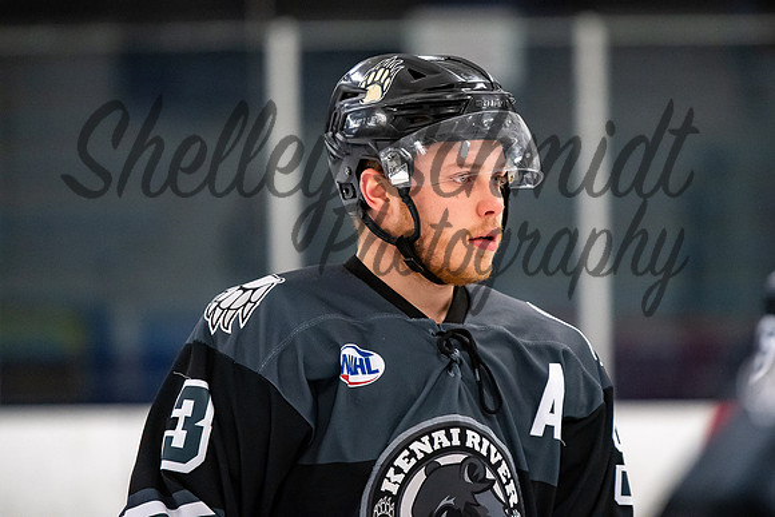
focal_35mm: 335
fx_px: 7208
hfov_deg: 6.2
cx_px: 432
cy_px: 229
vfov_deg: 4.1
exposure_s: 1/800
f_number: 2.8
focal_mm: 200
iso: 1600
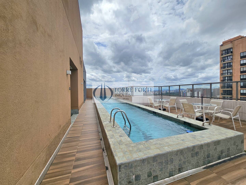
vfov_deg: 89.9
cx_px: 123
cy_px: 92
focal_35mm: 13
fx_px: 92
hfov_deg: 106.2
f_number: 2.2
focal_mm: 2.2
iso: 50
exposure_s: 1/10000
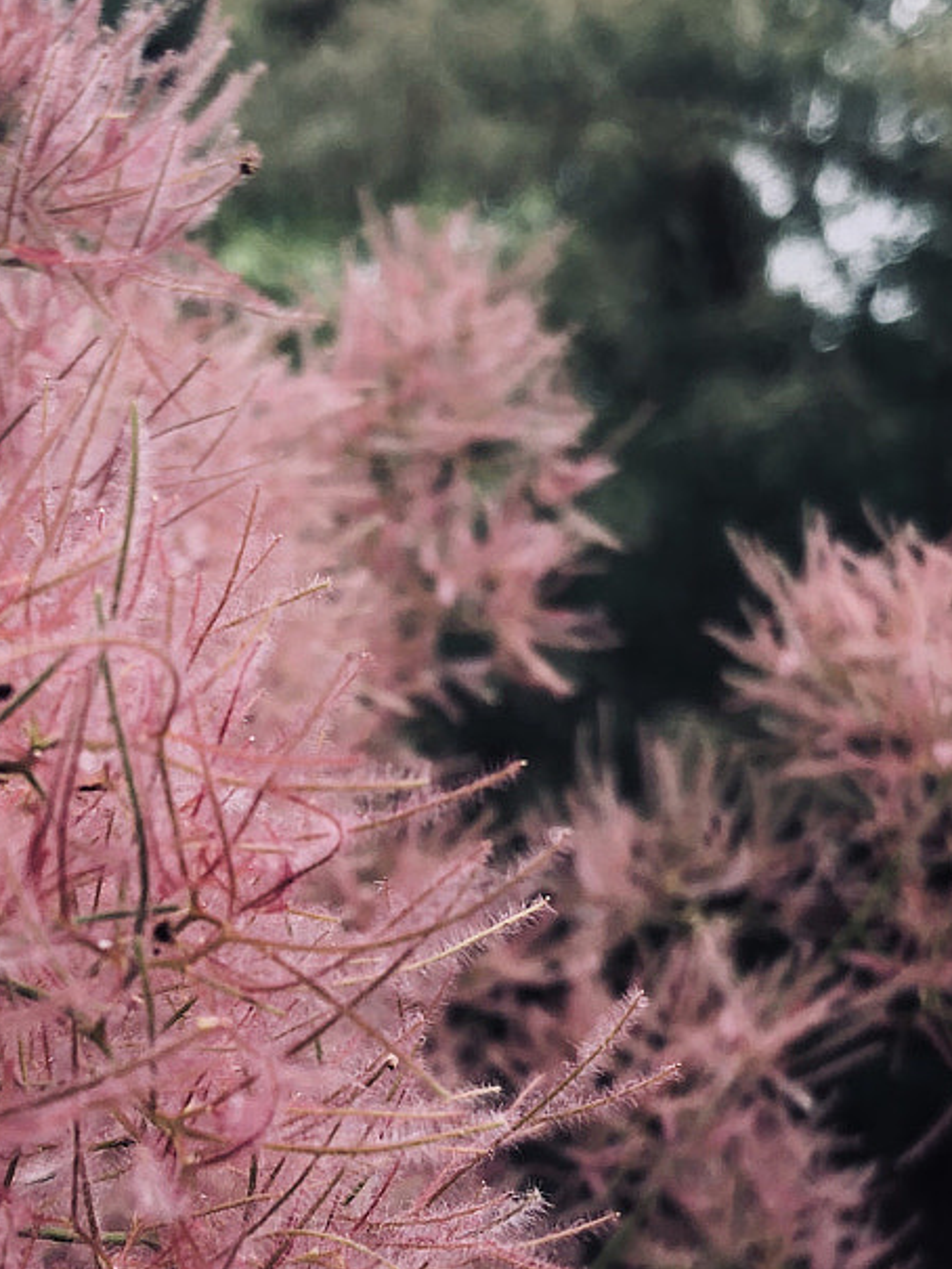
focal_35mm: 74
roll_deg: -0.8
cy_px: 873
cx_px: 289
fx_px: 2713
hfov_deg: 19.8
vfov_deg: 26.1
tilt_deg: +2.3
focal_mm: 3.99
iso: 25
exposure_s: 1/120
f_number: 1.8
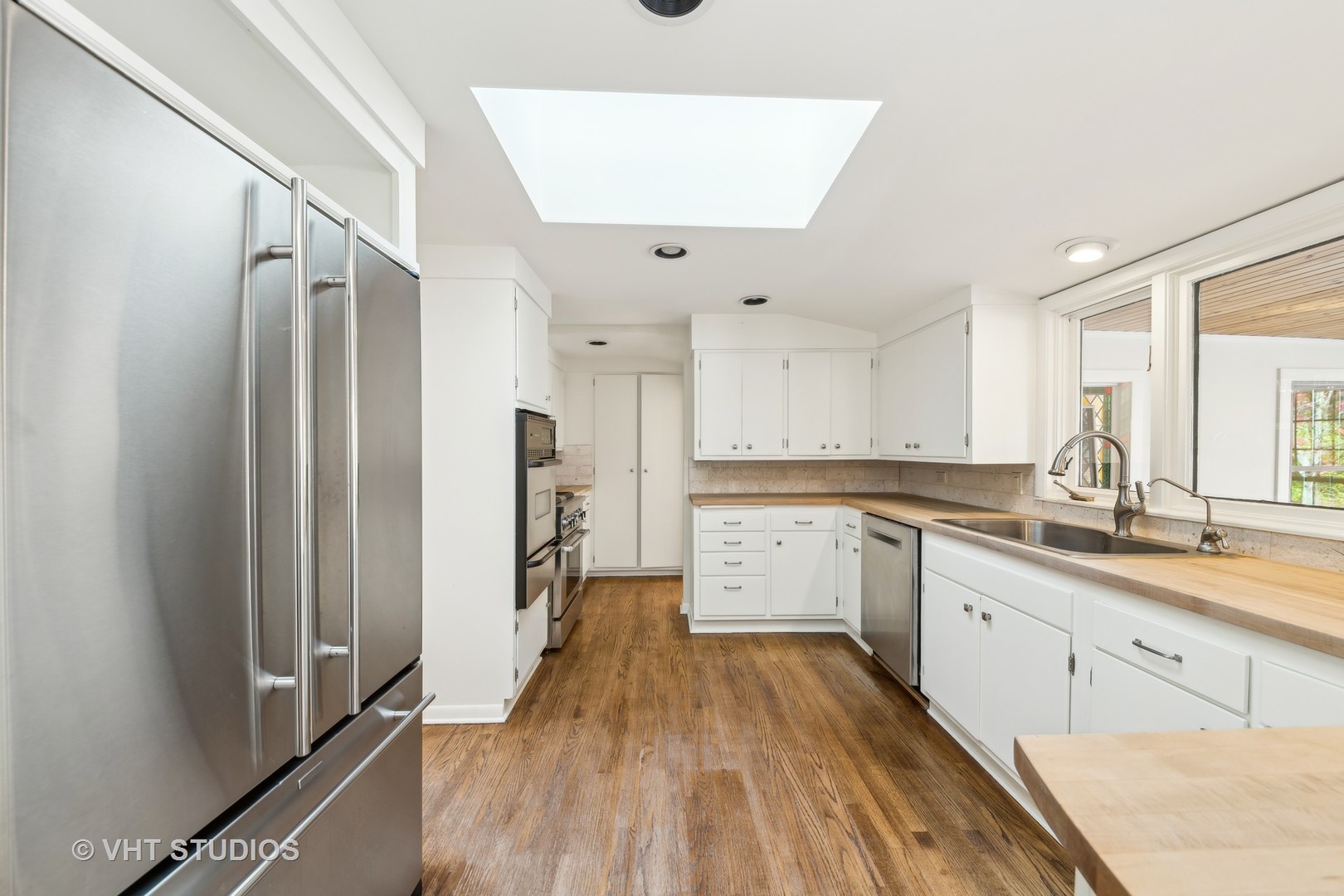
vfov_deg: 90.0
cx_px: 672
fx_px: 448
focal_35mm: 12
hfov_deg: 112.6
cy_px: 448
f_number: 10
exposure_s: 1/4
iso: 100
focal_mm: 12
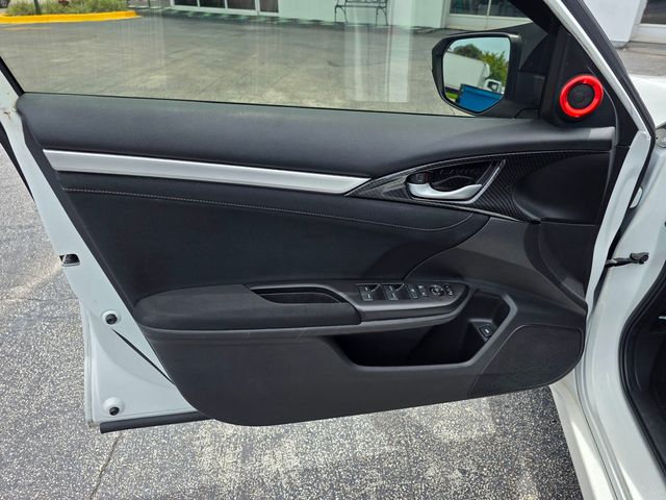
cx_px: 333
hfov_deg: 73.9
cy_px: 250
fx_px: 443
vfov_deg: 58.9
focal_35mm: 23
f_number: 1.7
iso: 80
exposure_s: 1/1728
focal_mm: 6.3
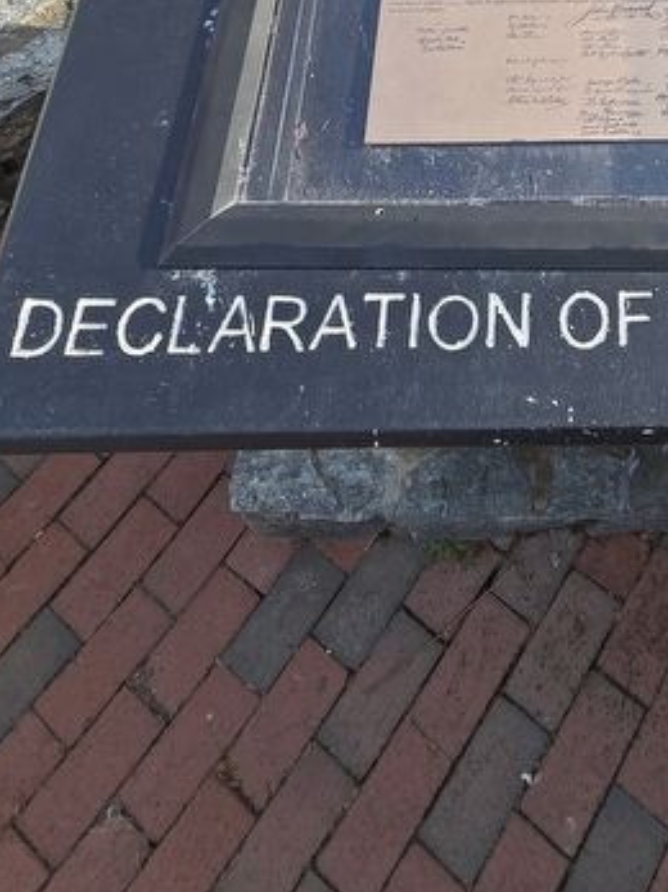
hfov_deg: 43.5
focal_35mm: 30
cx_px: 578
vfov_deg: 50.6
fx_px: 772
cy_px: 36
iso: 50
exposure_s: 1/414
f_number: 2.2
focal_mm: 2.2
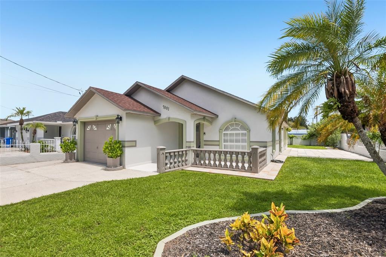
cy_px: 128
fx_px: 171
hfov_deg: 96.8
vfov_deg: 73.7
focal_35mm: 16
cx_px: 193
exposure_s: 1/1600
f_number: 8
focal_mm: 16
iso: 400
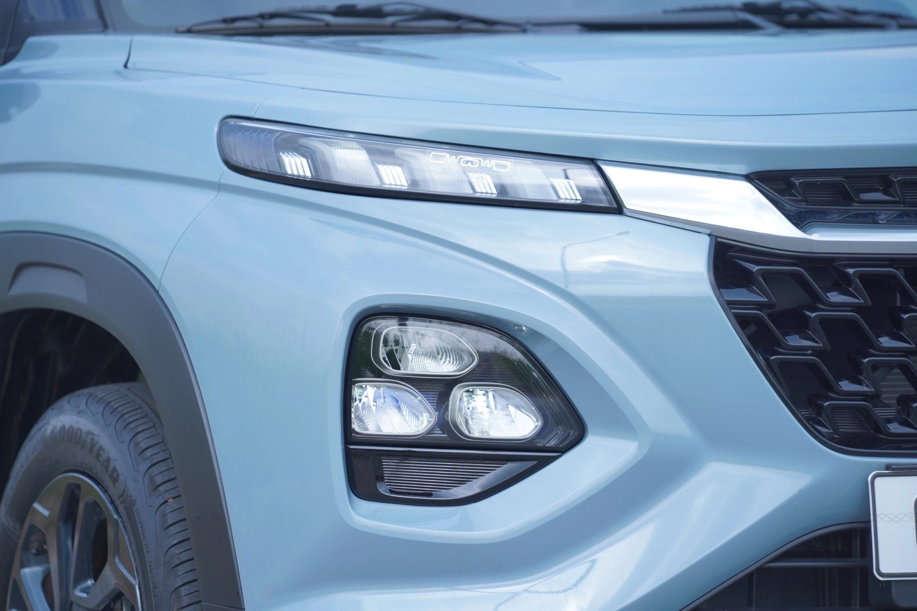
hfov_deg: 10.3
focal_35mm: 200
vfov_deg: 6.9
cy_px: 306
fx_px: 5094
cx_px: 458
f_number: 4.5
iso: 320
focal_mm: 200
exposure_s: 1/1000
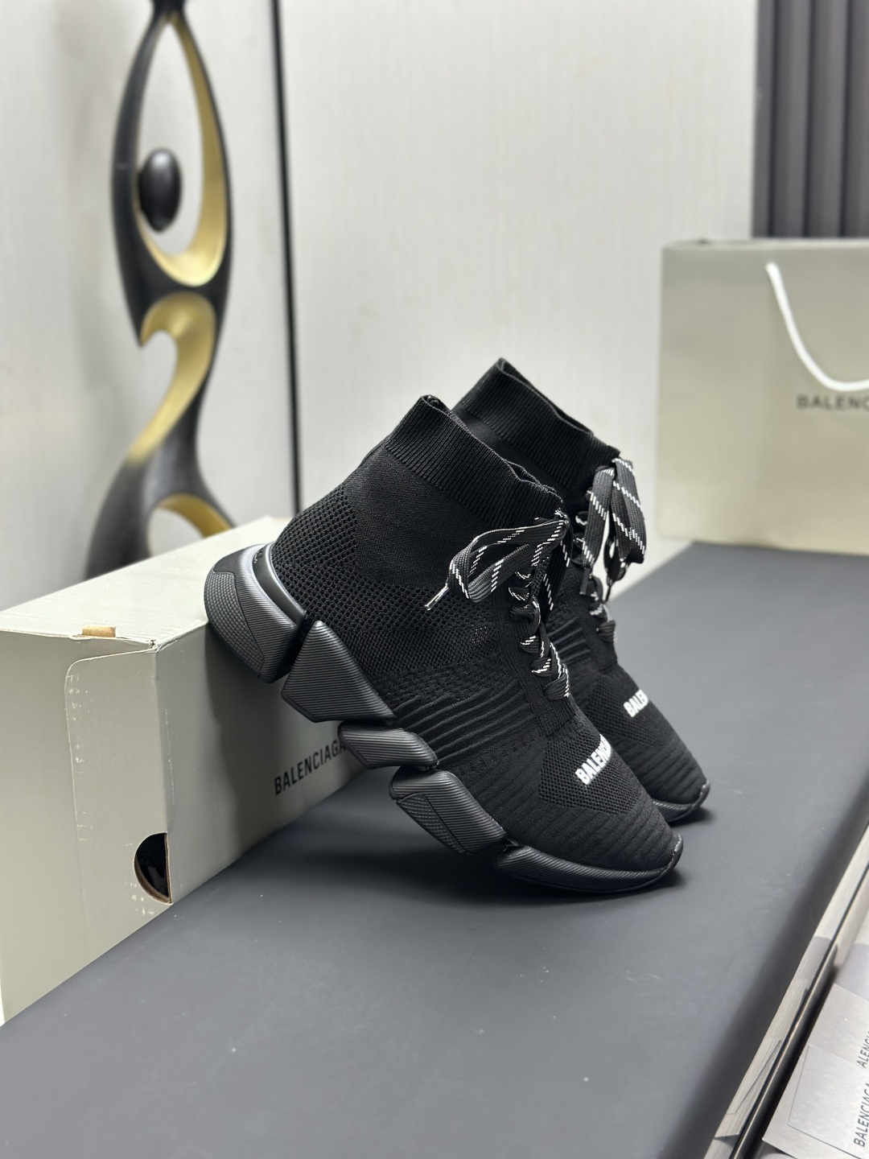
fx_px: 1607
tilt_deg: -11.7
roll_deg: +1.1
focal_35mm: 48
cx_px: 434
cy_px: 580
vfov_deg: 39.7
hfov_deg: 30.3
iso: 200
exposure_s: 1/50
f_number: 1.78
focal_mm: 6.86
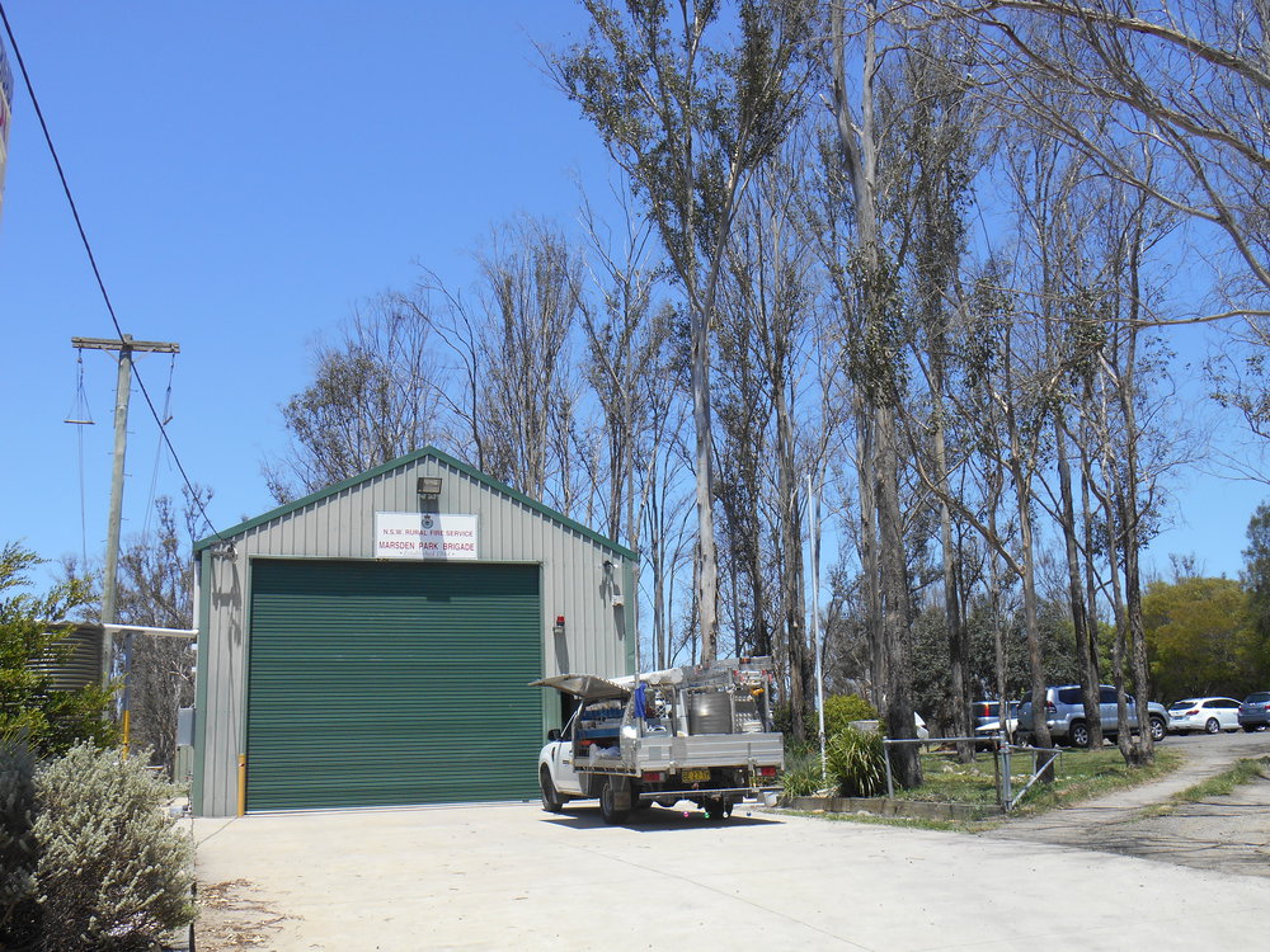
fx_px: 1284
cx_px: 635
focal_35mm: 35
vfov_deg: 40.7
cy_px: 476
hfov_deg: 52.6
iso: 80
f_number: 3.7
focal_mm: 6.3
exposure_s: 1/640
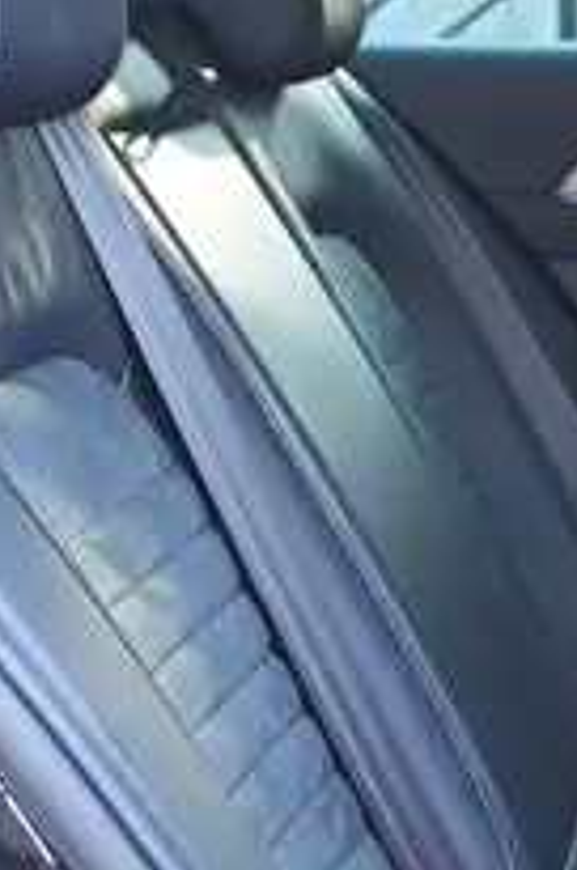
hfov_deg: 10.1
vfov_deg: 15.8
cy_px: 715
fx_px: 3112
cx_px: 967
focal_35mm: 129
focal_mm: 22
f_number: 4
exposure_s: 1/160
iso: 3200
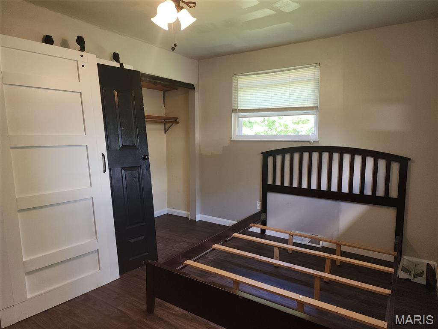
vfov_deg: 58.9
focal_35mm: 23
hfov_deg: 73.9
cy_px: 164
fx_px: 291
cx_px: 219
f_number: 1.8
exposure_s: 1/40
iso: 100
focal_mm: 6.4
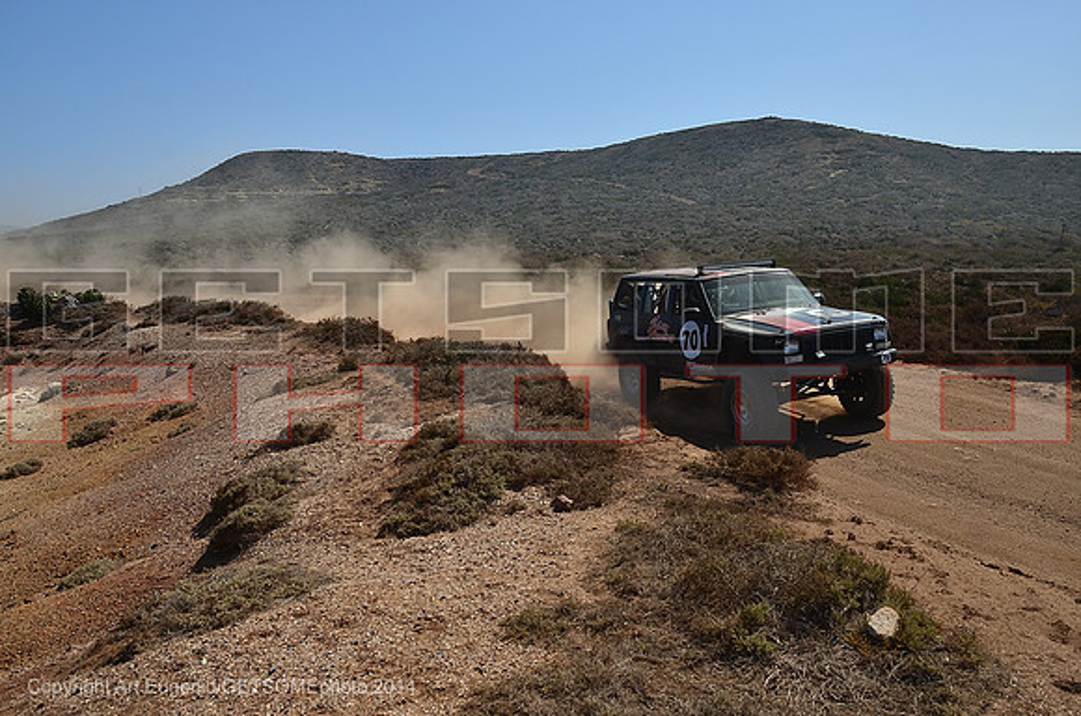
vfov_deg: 43.4
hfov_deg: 62.0
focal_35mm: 30
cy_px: 358
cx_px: 540
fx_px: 899
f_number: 7.1
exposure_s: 1/800
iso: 200
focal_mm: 20
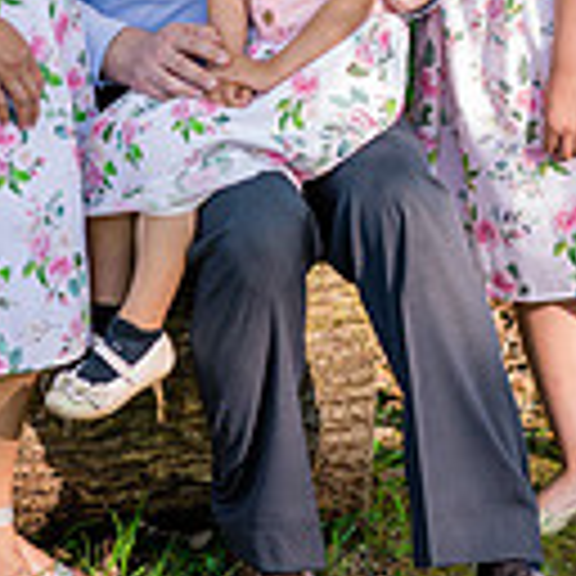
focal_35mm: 253
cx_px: 220
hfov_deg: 6.9
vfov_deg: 6.9
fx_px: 4763
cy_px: -99
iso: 800
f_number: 3.5
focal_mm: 85
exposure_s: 1/400
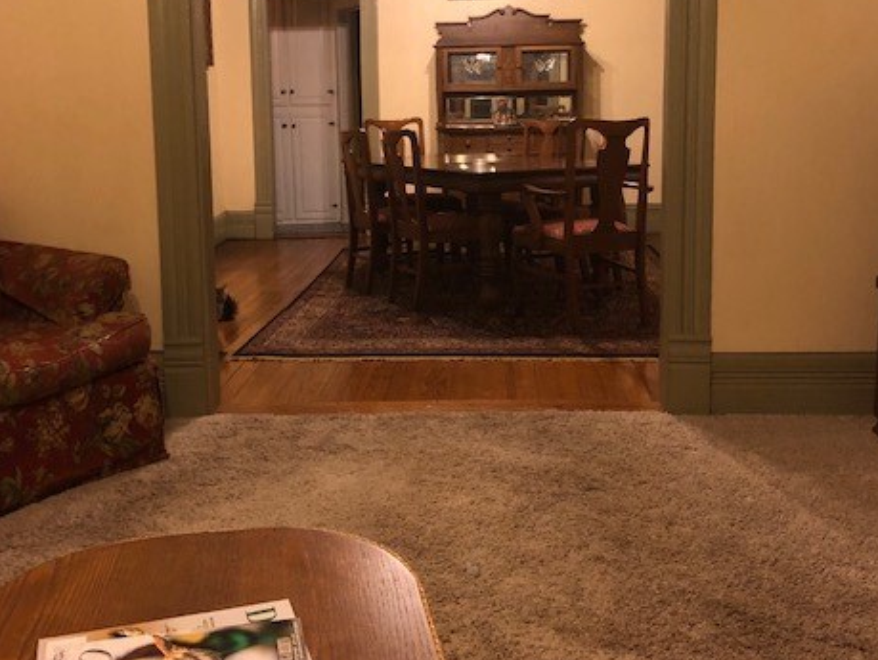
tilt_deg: -7.2
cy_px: 218
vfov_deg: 36.5
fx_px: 990
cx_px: 440
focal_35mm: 39
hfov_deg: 47.8
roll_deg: +1.5
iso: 100
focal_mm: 3.99
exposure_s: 1/15
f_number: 1.8
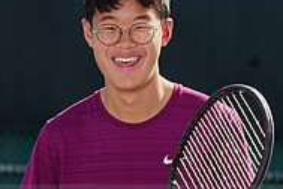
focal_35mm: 567
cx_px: 64
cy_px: 205
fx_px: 4457
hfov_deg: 3.6
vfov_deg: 2.4
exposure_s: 1/200
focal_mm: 185
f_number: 9
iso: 100
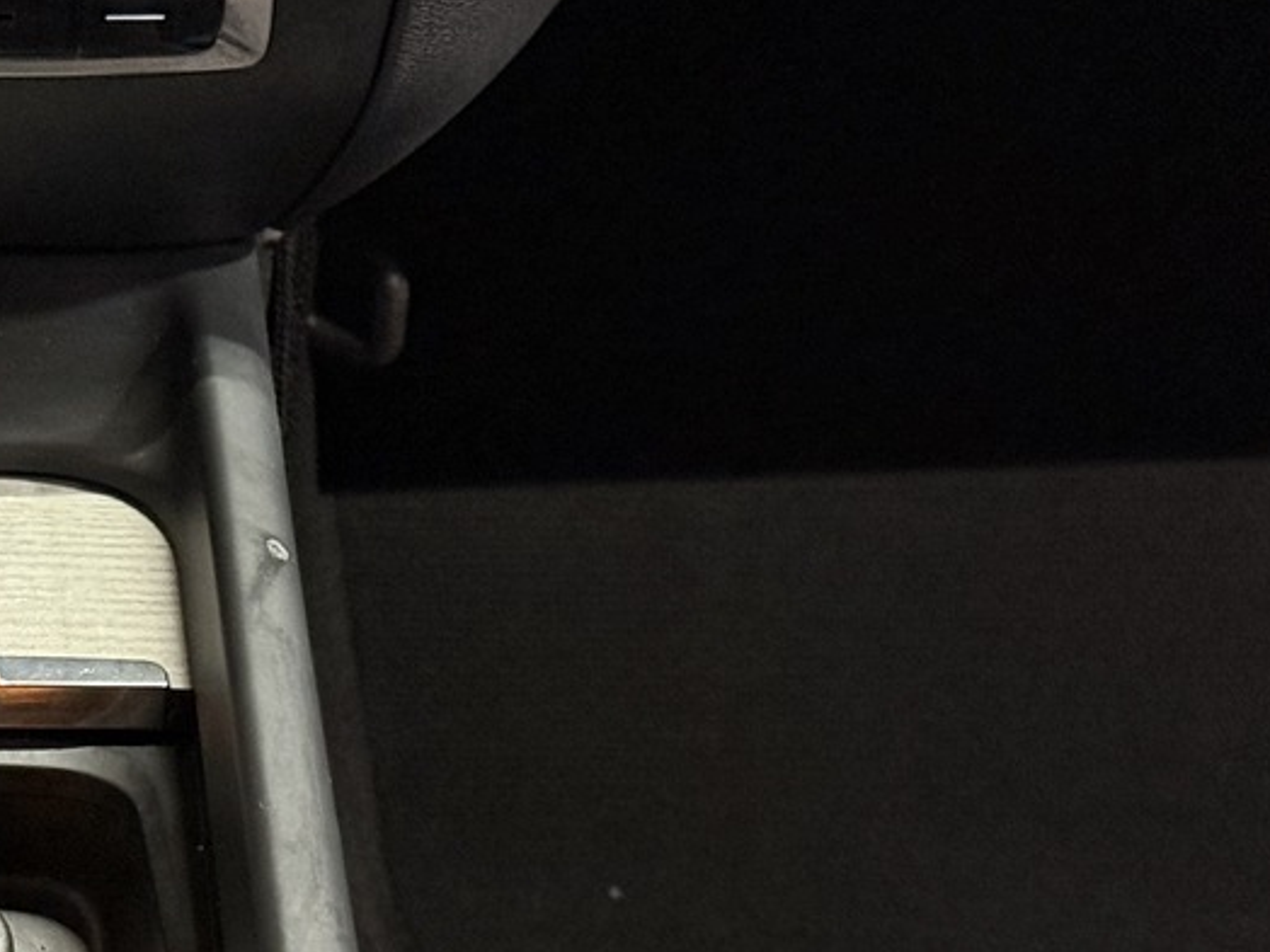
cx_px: -400
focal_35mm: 132
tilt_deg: -39.3
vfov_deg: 11.1
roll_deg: -0.3
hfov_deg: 14.3
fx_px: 4843
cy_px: 1102
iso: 500
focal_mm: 6.76
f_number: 1.78
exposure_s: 1/35
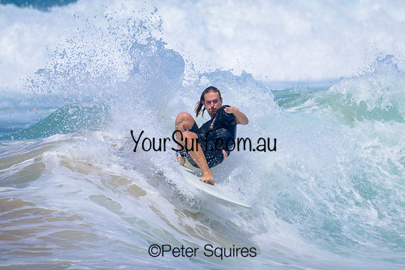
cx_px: 230
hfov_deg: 2.3
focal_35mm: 916
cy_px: 139
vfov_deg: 1.5
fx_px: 10309
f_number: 11
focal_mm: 800
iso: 450
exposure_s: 1/2000
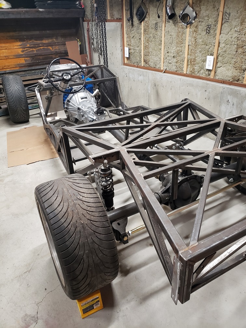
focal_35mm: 26
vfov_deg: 67.3
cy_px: 164
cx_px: 123
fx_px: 246
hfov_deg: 53.1
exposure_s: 1/60
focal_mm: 4.3
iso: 400
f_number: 1.5
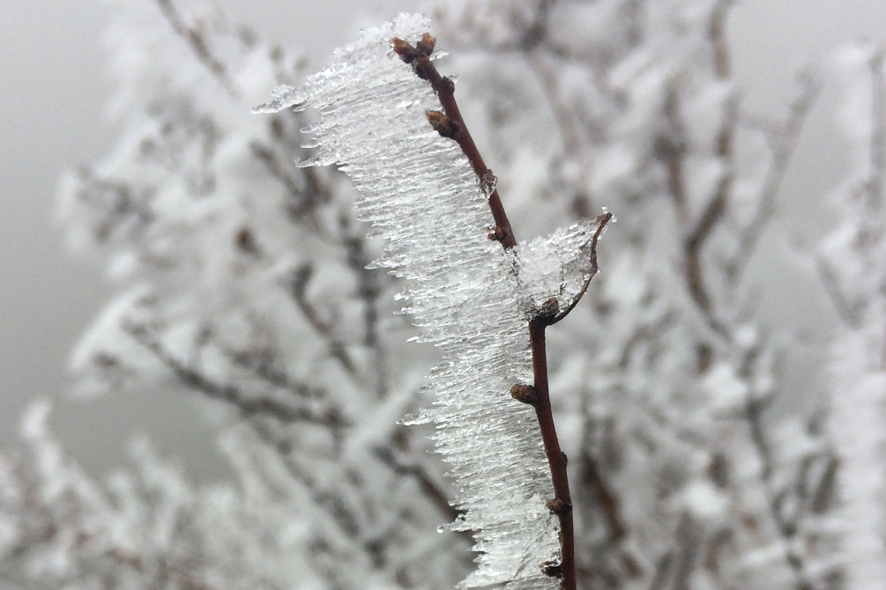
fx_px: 1181
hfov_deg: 41.1
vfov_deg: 26.9
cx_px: 391
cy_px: 549
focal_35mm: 48
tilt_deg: -33.0
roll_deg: -4.2
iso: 32
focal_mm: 4.15
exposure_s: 1/410
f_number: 2.2
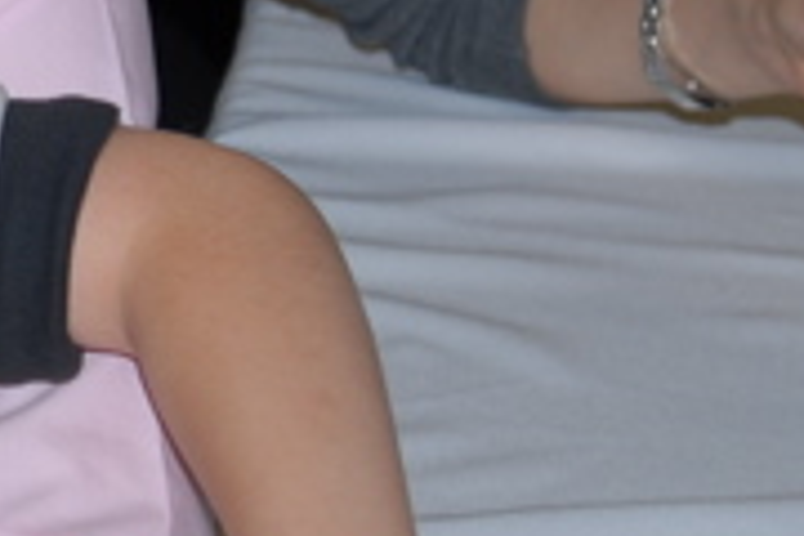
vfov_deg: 4.3
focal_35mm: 320
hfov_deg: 6.2
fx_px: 7146
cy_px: -275
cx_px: -862
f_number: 4
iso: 100
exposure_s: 1/60
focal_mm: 48
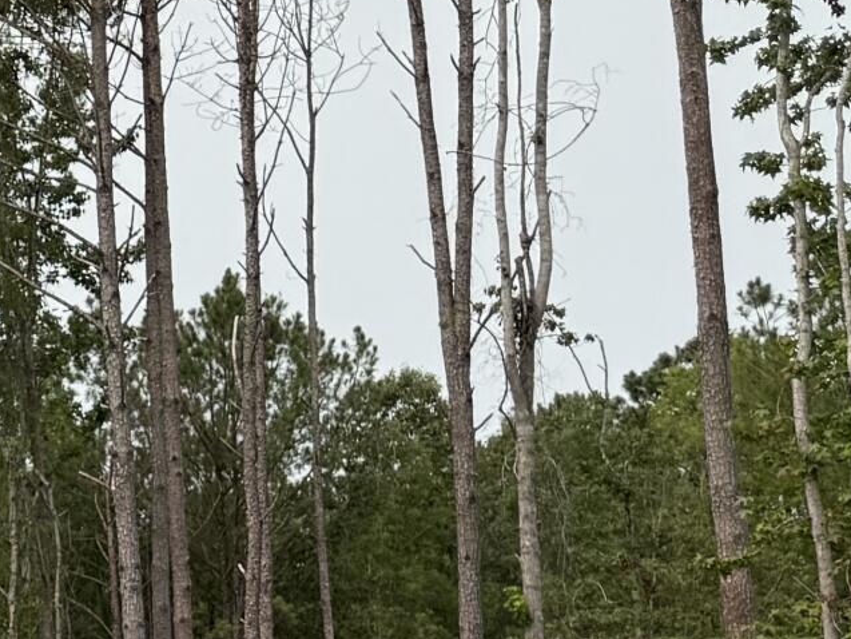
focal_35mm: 113
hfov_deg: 13.7
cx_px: -1043
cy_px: 779
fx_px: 2779
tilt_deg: +5.2
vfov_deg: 12.8
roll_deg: -0.7
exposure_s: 1/5319
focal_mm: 6.76
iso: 80
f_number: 1.78
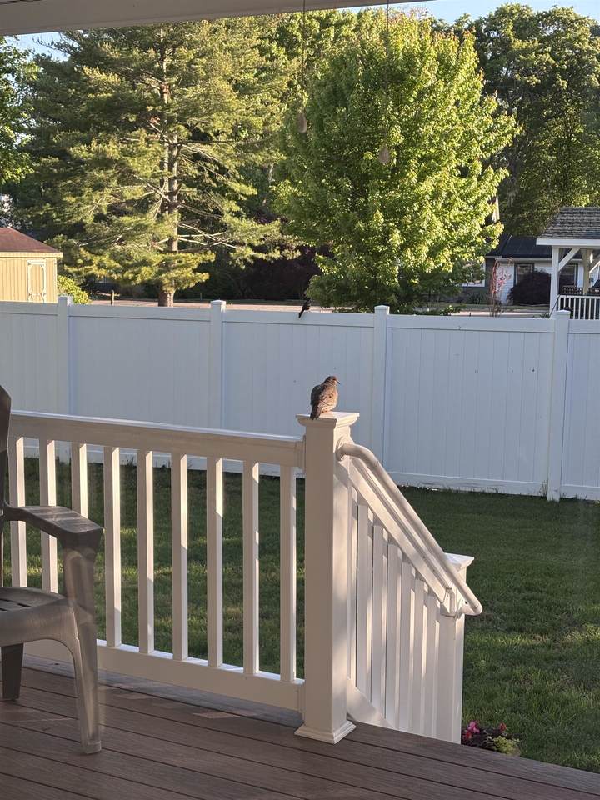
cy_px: 400
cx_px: 300
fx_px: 1202
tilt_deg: -8.1
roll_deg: -0.9
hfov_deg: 28.0
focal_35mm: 52
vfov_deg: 36.8
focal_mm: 5.96
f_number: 1.6
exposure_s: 1/239
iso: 32
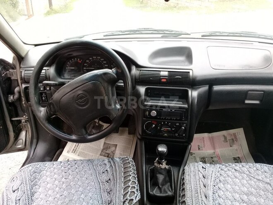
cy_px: 102
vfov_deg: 45.4
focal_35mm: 31
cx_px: 136
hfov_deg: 58.4
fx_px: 244
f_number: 2.2
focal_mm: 3.3
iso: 64
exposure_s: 1/33
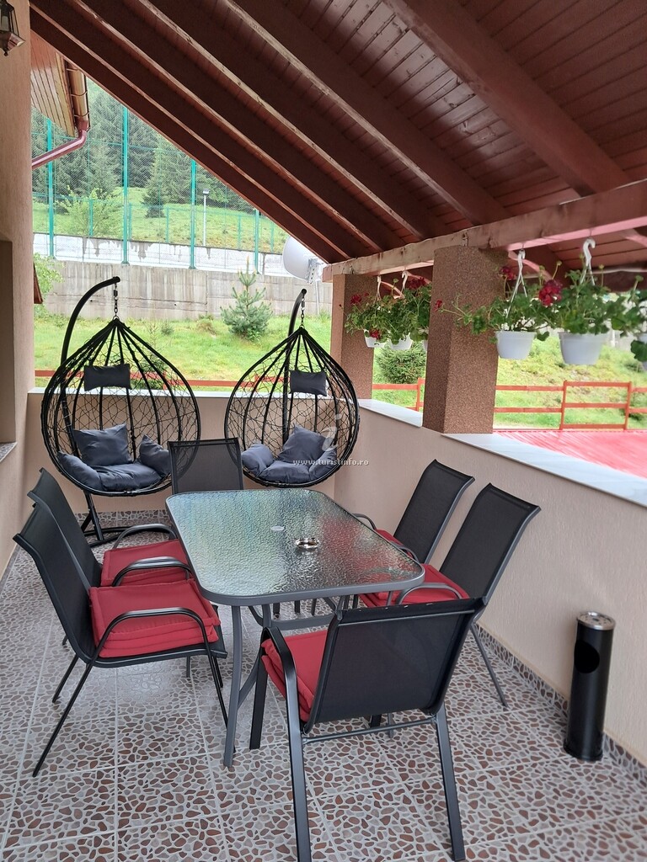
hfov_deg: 51.4
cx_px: 324
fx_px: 673
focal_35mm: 27
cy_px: 431
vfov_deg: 65.3
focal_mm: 4
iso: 64
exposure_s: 1/50
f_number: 1.8
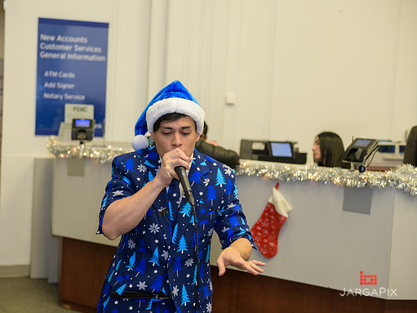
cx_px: 181
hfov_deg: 32.1
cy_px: 156
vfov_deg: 24.4
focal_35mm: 60
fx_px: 723
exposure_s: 1/125
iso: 1000
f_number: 3.2
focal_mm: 55
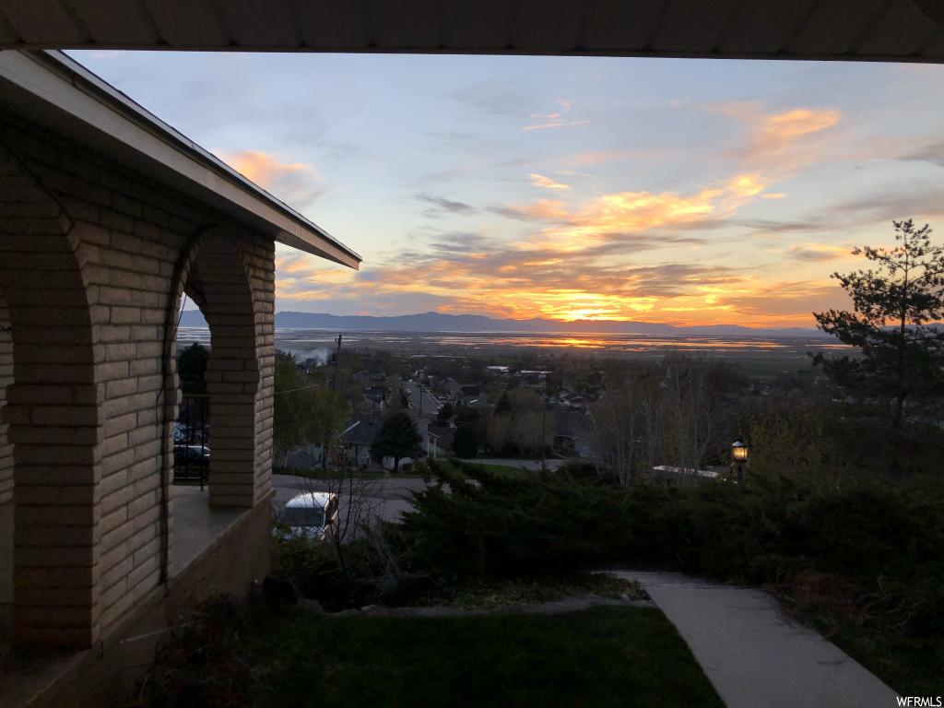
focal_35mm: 28
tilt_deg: +0.0
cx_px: 472
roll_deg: -0.1
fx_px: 764
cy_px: 354
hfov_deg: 63.4
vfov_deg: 49.7
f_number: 1.8
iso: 20
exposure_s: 1/353
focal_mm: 3.99
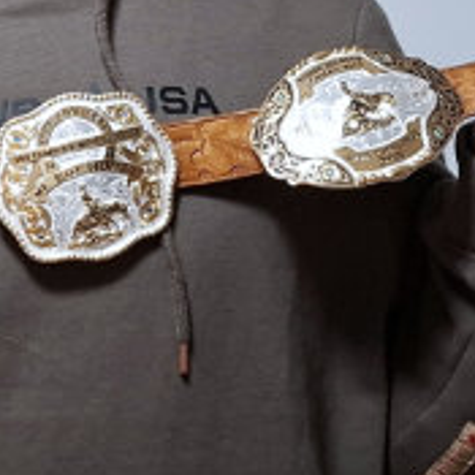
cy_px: -30
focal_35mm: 65
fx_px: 1009
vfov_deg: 24.9
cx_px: 41
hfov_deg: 25.6
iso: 320
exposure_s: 1/40
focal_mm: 5.5
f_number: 1.8
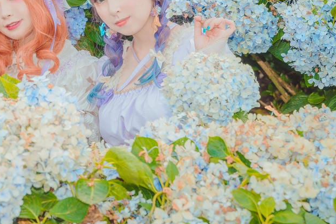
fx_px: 1353
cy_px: 31
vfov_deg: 9.4
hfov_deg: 14.1
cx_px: 67
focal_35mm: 145
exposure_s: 1/200
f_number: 5.6
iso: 250
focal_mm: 75
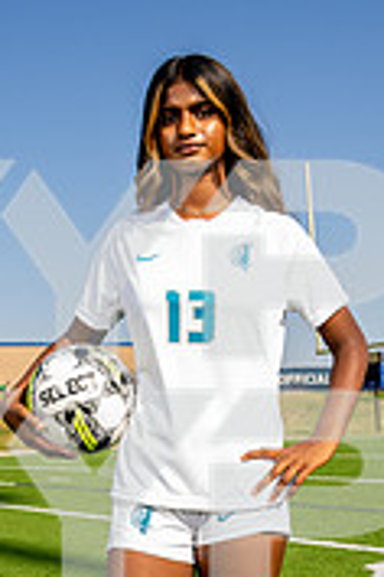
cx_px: 172
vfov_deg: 31.7
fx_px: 976
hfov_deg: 22.3
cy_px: 492
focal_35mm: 61
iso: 50
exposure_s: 1/125
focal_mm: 24
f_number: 7.1
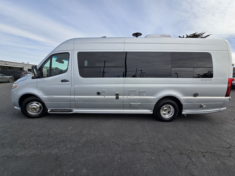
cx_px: 118
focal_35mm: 13
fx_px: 88
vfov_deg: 89.9
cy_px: 88
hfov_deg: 106.2
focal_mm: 2.2
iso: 50
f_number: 2.2
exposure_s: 1/2000
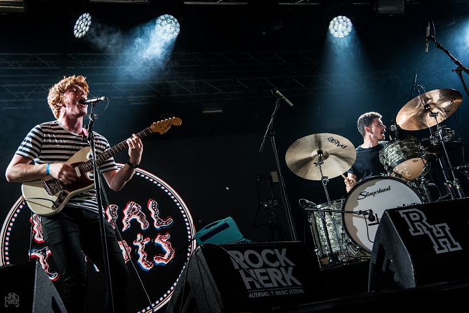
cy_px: 156
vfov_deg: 28.1
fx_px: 626
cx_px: 234
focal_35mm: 48
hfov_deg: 41.1
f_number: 5.6
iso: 400
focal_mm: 48
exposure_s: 1/125
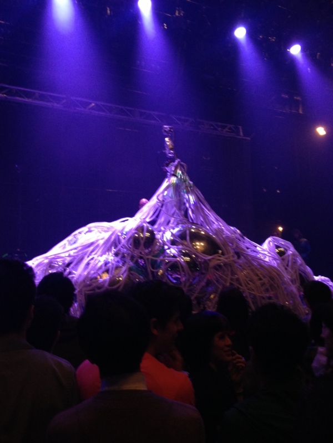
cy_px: 222
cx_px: 166
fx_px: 449
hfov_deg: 40.7
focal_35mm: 35
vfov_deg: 52.6
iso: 200
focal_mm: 4.28
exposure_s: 1/20
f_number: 2.4
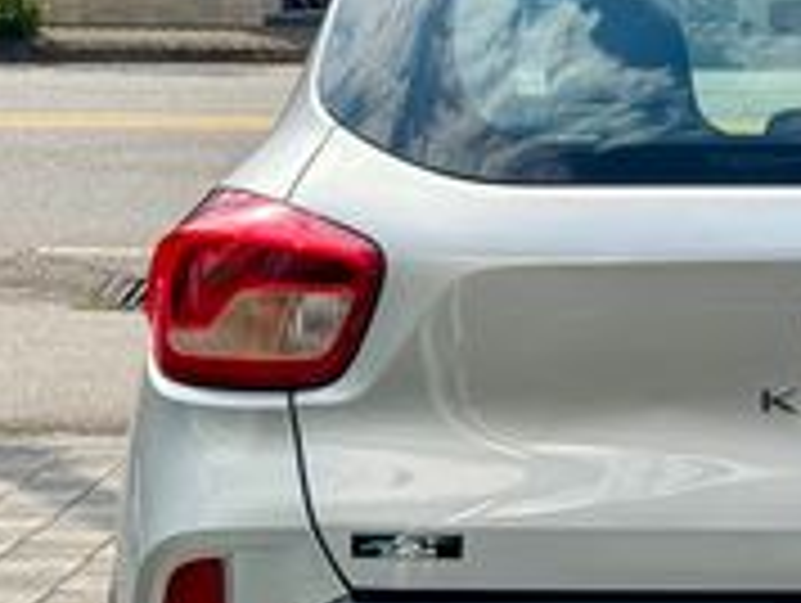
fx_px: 2943
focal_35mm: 127
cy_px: 464
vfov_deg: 11.7
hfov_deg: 15.1
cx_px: 896
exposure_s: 1/2045
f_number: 1.78
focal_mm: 6.76
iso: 64
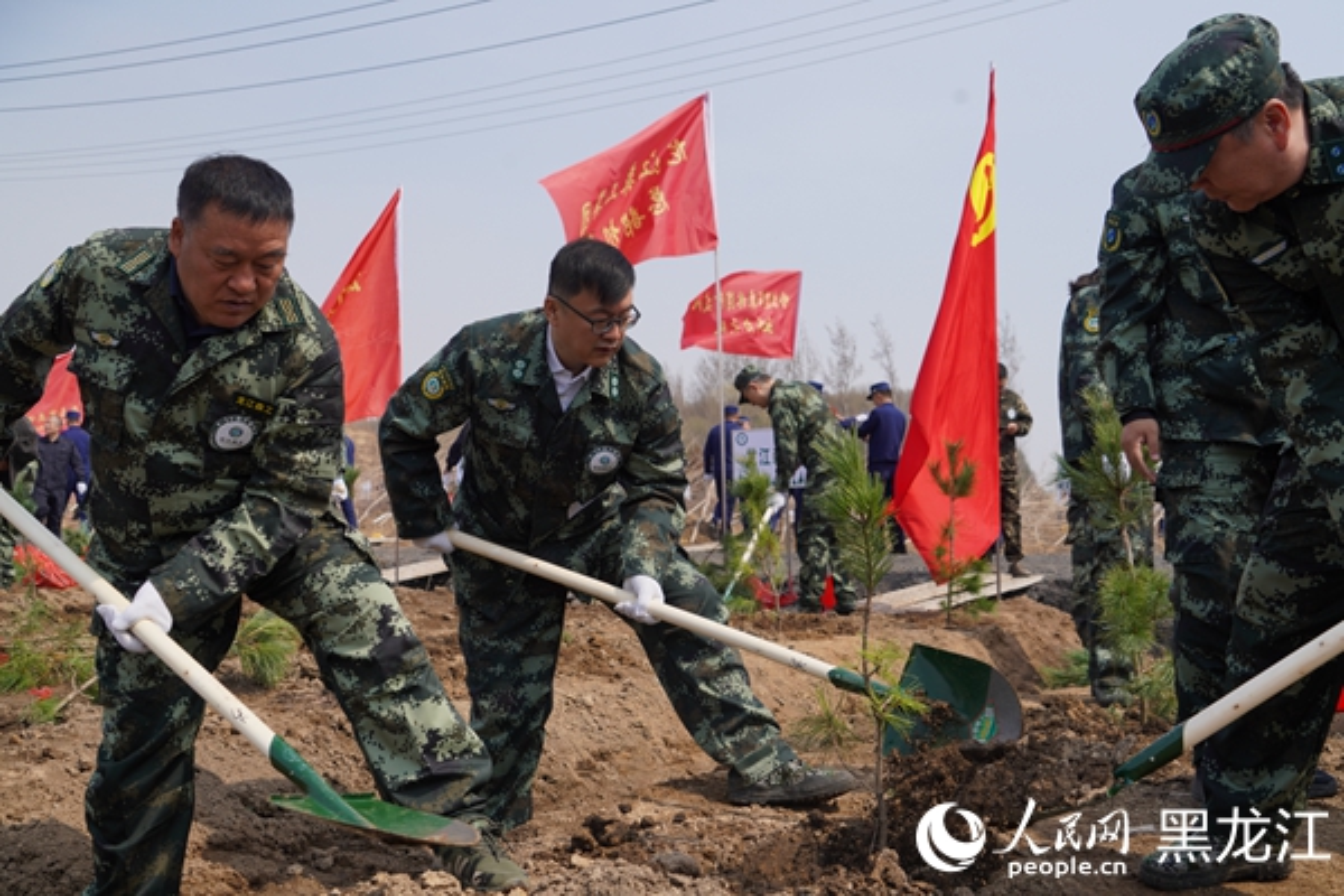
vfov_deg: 35.1
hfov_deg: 50.7
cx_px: 672
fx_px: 1419
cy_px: 448
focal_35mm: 38
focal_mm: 38
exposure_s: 1/800
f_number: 7.1
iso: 200
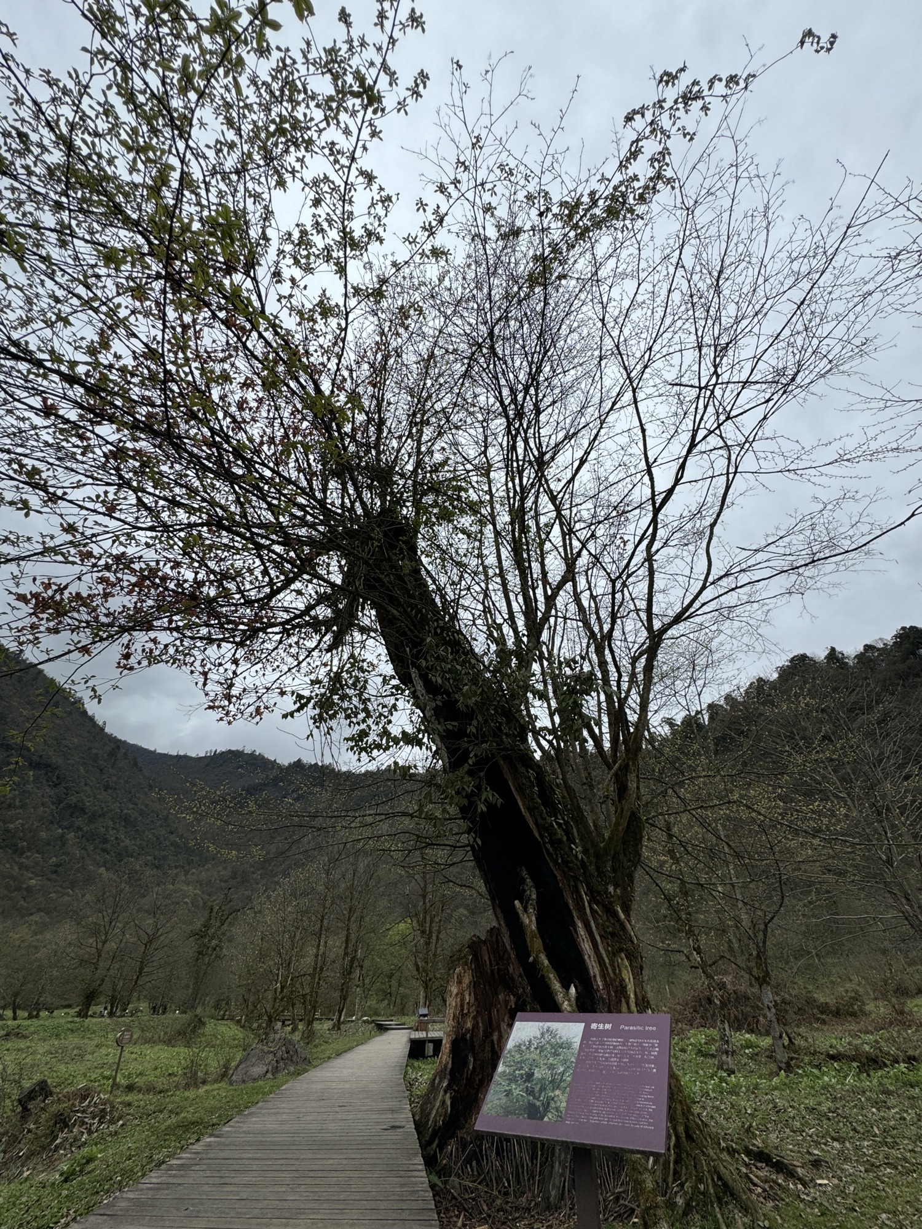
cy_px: 614
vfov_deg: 102.1
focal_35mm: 14
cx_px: 461
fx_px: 497
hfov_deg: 85.7
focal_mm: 2.22
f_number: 2.2
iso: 50
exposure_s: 1/1567
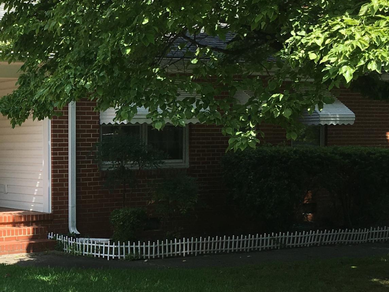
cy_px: 190
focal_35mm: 76
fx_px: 854
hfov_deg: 24.1
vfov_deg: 19.3
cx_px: -34
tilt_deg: -2.8
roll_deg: -0.2
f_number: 2.2
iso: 25
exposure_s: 1/739
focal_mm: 4.15
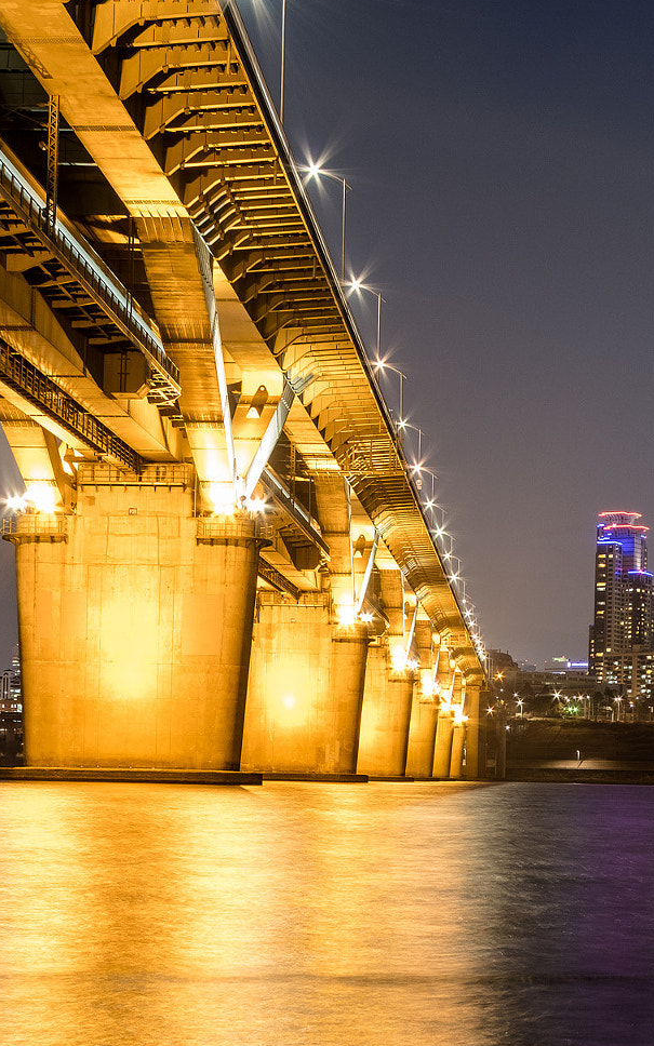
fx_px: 1825
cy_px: 779
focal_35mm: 64
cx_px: 428
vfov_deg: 31.4
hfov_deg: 20.3
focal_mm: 25
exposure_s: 8.5
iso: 200
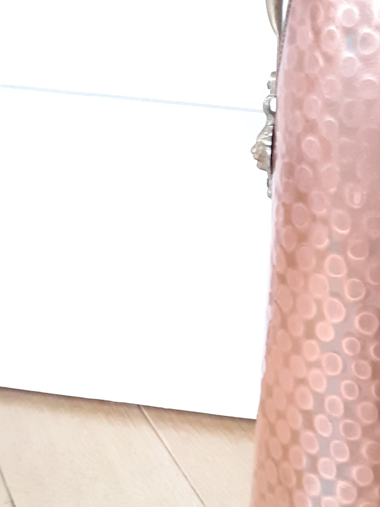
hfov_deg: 21.8
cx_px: 381
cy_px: 208
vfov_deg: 29.8
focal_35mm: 65
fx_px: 952
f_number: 1.9
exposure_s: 1/50
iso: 320
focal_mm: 3.6
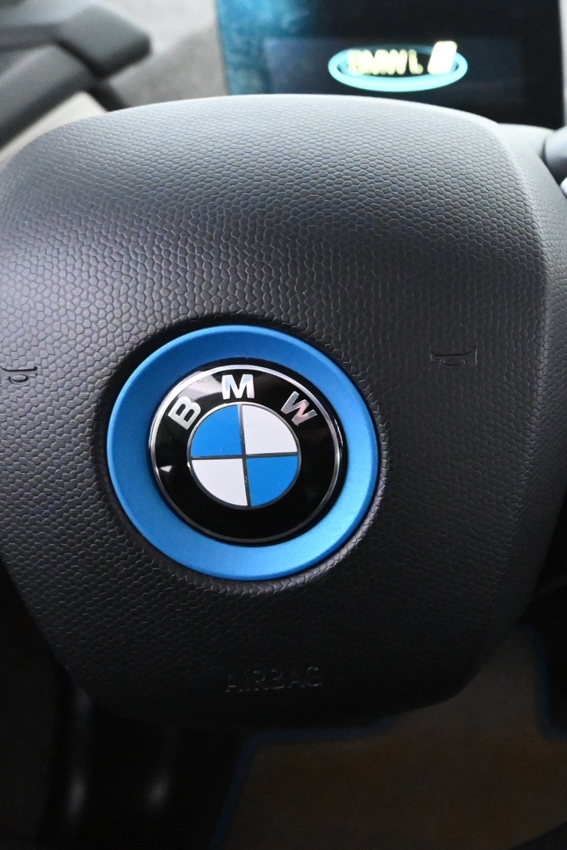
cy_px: 431
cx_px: 628
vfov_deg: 51.9
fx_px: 874
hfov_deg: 31.7
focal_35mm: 37
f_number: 4.5
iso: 9000
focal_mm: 16
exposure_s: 1/25
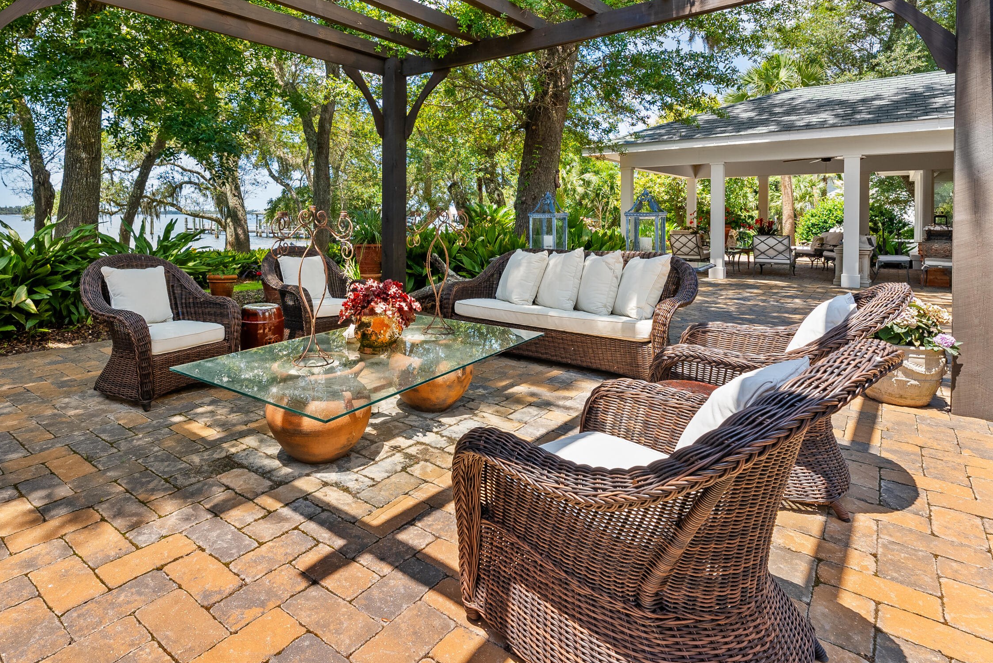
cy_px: 222
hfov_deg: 82.6
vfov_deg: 60.2
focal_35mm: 20
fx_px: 556
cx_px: 401
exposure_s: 1/60
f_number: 8
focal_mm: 15.1
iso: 400
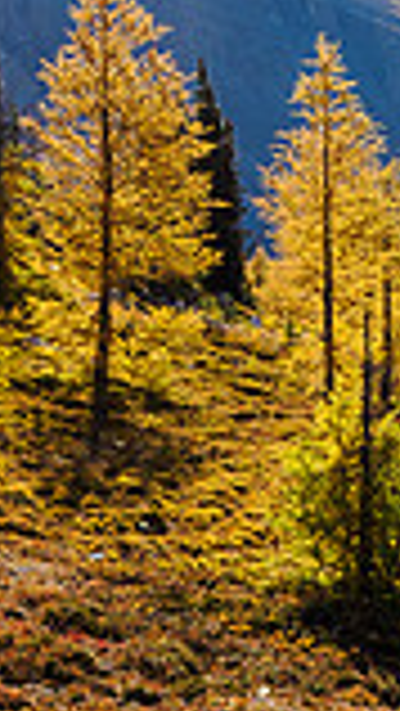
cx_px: 1218
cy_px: 614
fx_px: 2712
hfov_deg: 7.4
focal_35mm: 144
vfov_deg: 14.8
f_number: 11
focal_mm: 18
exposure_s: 1/200
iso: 200
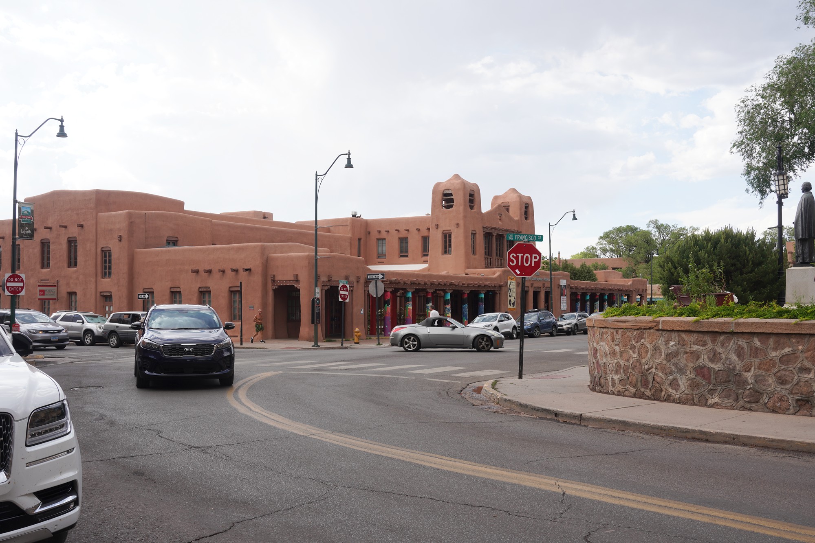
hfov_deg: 50.7
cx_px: 408
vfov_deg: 35.1
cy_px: 272
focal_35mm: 38
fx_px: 860
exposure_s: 1/100
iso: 160
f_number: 11
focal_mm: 38
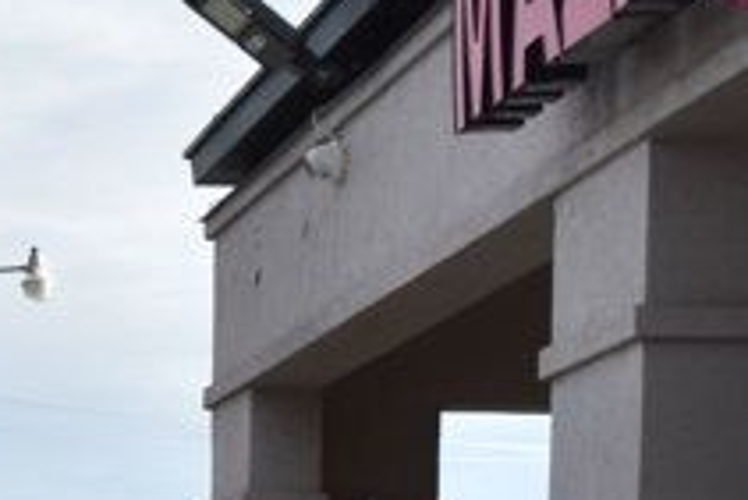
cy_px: 965
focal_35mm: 189
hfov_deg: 10.2
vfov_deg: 7.0
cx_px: -670
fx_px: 3930
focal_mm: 26
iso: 400
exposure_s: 1/250
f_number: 10
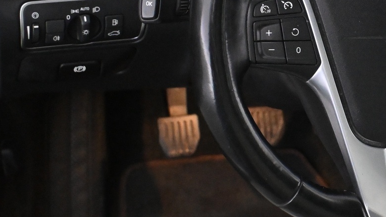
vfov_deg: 12.6
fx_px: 974
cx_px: 394
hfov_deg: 21.6
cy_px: 15
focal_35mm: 95
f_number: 4.8
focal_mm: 29
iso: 7200
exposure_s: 1/60
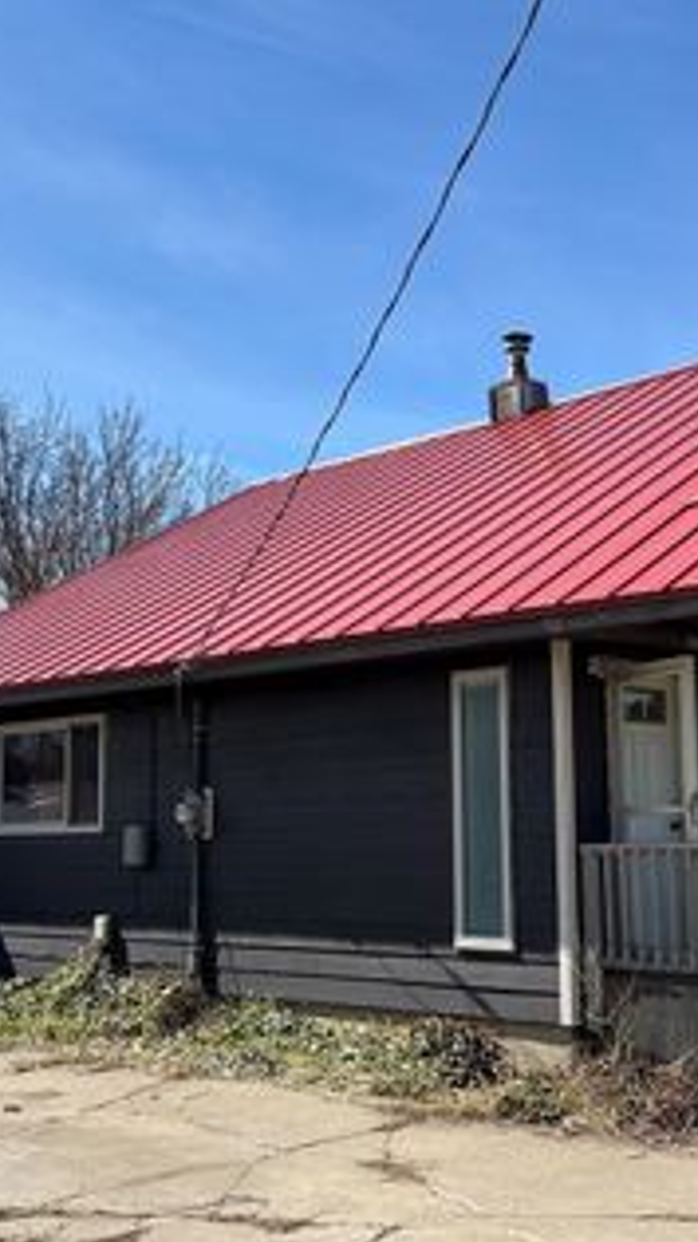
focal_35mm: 45
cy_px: 668
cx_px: 454
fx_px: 1482
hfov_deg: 26.4
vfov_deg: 45.4
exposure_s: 1/3704
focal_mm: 5.7
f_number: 1.5
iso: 50
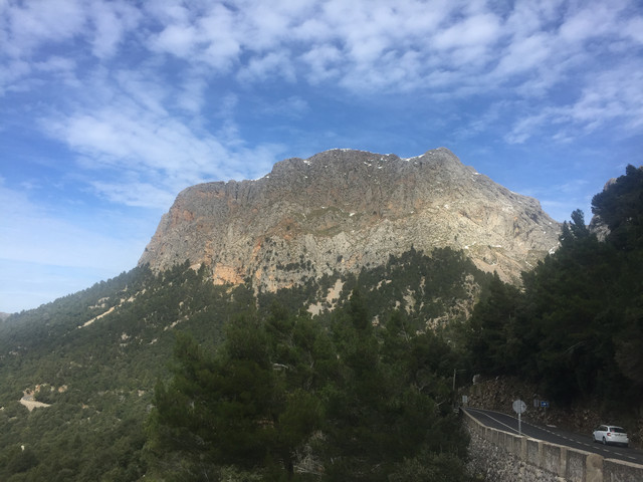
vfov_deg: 48.2
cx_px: 322
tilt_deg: +13.2
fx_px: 539
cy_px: 241
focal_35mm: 29
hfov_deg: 61.7
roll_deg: -3.2
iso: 32
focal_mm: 4.15
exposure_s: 1/1522
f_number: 2.2
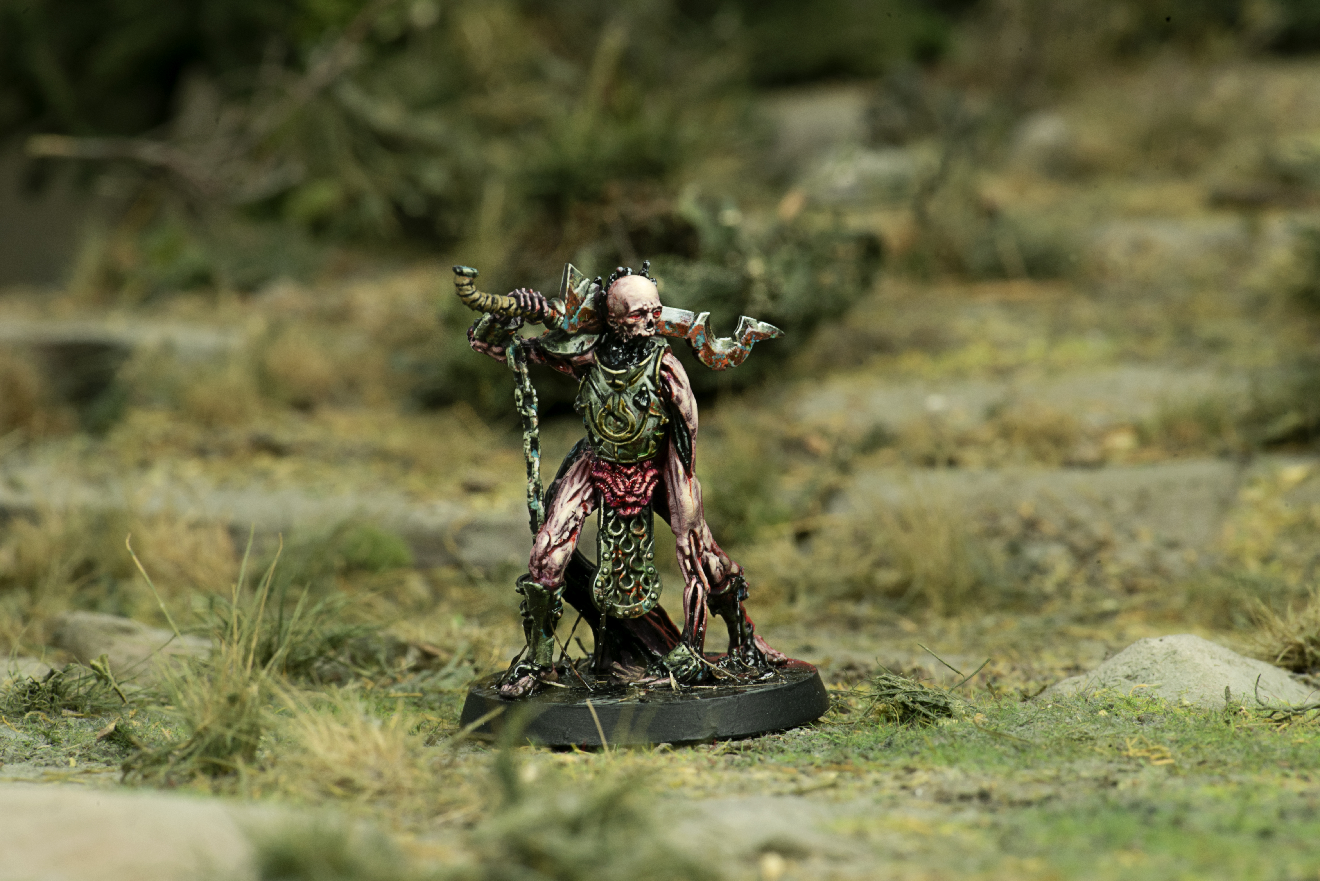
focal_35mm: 105
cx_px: 660
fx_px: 3851
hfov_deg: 19.4
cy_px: 440
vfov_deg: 13.1
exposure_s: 1/2.5
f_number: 22
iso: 250
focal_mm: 105
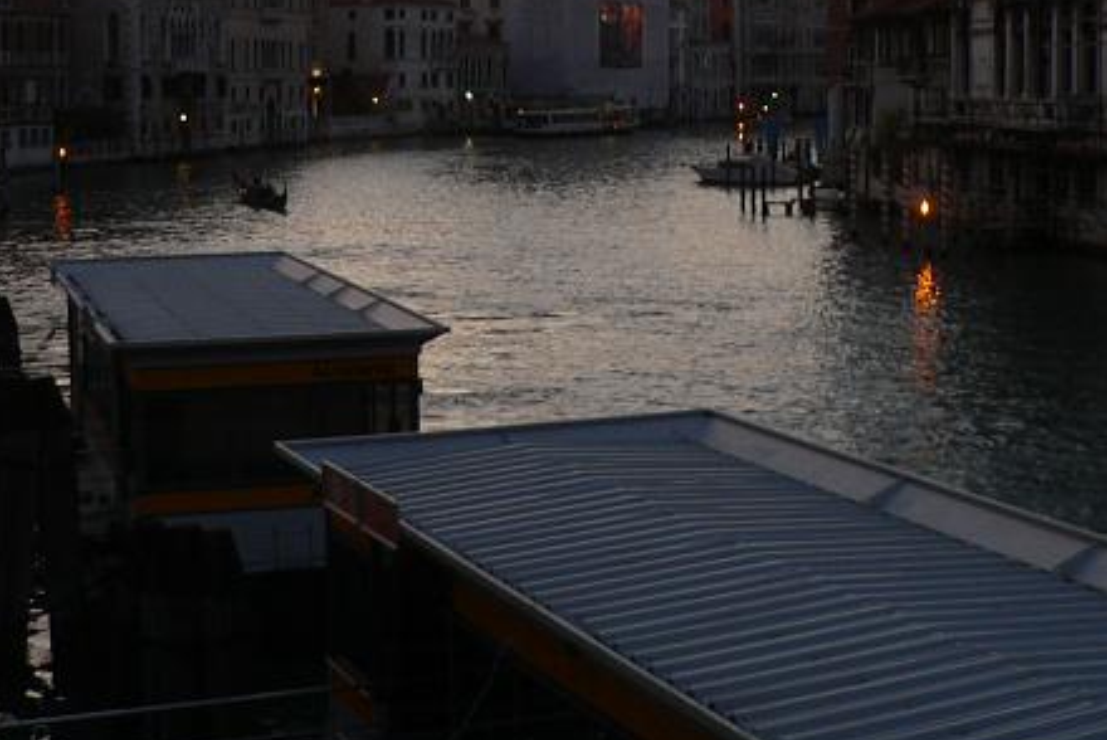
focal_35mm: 68
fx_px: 2092
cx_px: 574
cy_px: 118
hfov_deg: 29.6
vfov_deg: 19.8
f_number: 2.8
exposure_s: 1/30
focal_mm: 6
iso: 80
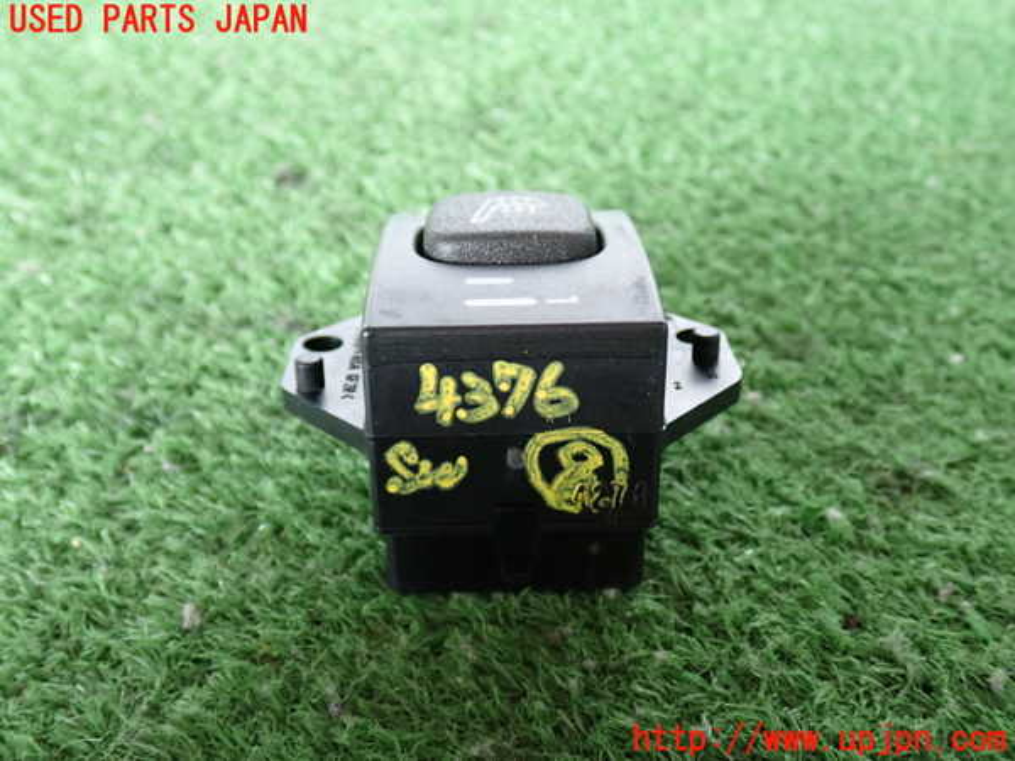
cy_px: 380
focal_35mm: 38
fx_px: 1114
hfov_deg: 49.0
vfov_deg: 37.7
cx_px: 508
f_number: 2.7
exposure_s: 1/40
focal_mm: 6.83
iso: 800
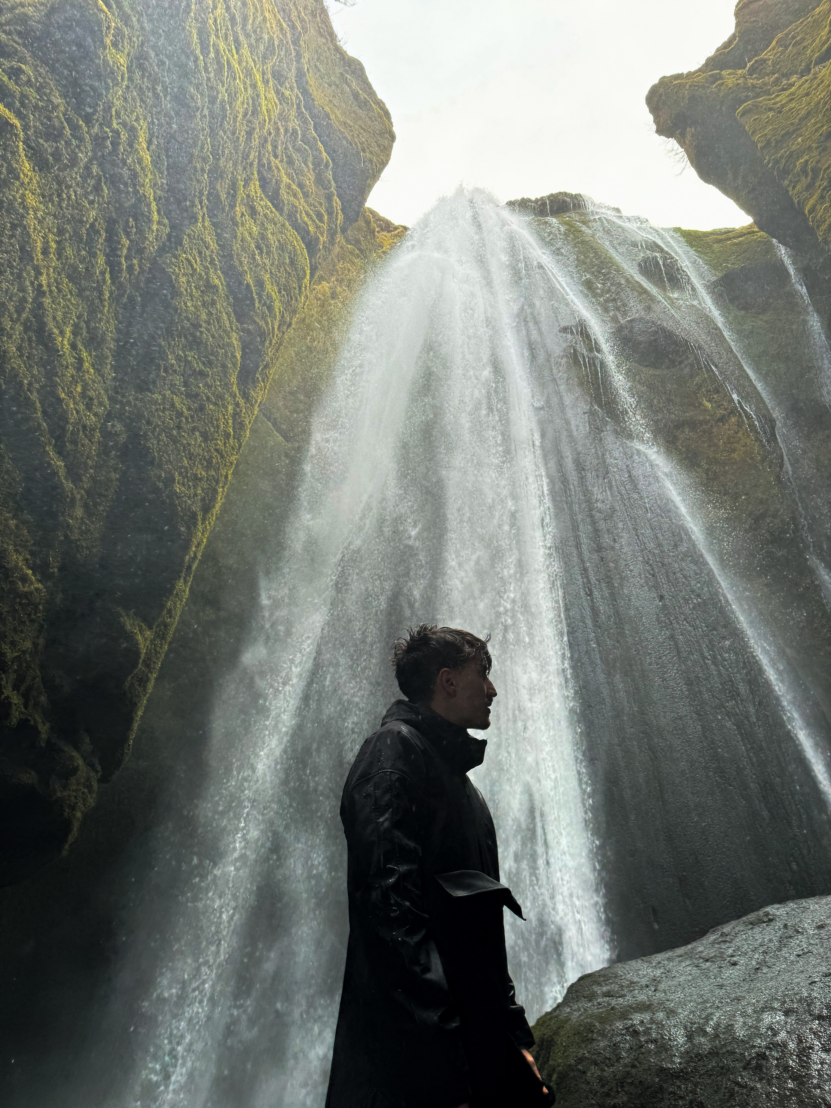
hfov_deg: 56.8
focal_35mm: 24
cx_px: 416
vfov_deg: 71.6
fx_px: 768
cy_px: 554
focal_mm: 6.86
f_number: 1.8
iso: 64
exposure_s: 1/120
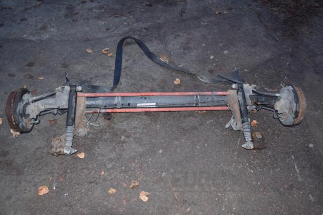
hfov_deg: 57.2
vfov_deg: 40.0
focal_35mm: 33
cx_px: 162
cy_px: 108
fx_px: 296
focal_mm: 22
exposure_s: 1/60
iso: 800
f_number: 5
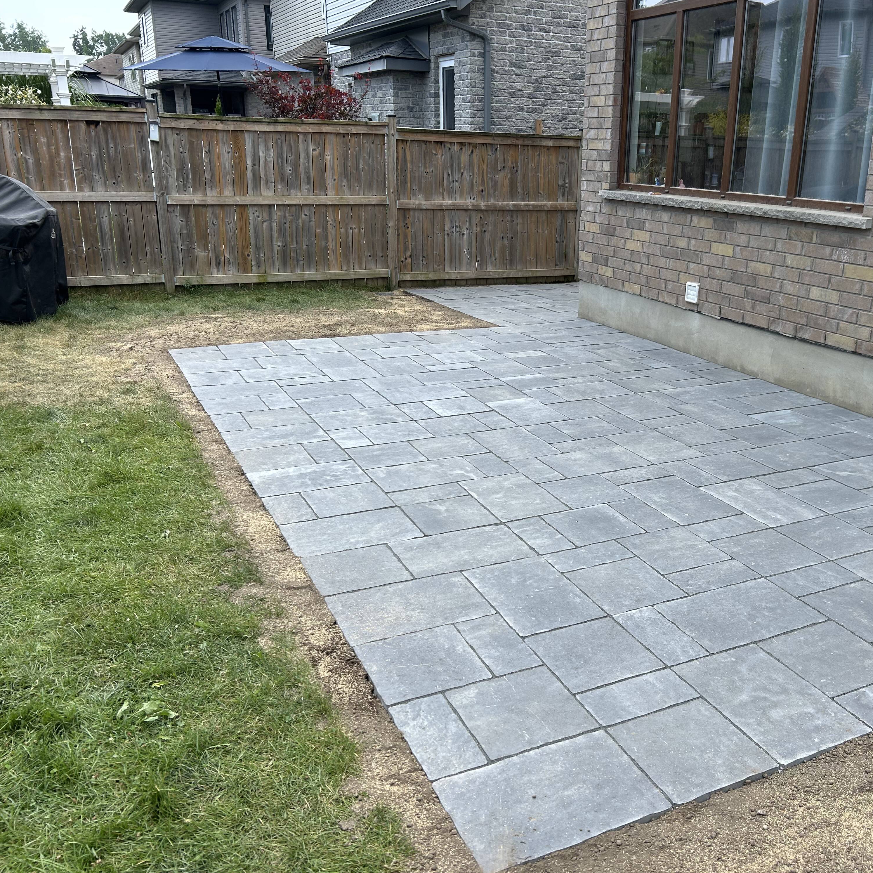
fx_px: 885
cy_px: 436
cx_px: 554
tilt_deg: -18.7
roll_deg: -1.0
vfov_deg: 52.5
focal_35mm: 31
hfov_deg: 51.9
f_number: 1.5
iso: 50
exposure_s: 1/1468
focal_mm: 5.7
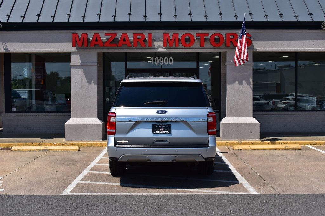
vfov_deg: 28.9
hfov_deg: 42.3
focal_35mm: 46
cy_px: 108
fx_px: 420
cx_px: 162
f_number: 11
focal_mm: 31
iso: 200
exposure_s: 1/500
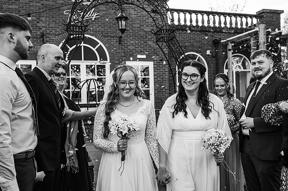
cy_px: 97
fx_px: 272
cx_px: 139
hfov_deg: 55.8
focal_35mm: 34
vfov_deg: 38.8
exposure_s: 1/640
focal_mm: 32
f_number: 4
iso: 560
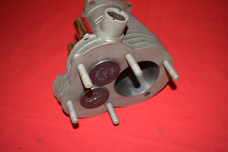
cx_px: 114
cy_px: 76
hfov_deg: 45.0
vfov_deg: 30.9
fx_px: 276
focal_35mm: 44
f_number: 5
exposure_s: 1/125
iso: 640
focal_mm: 29
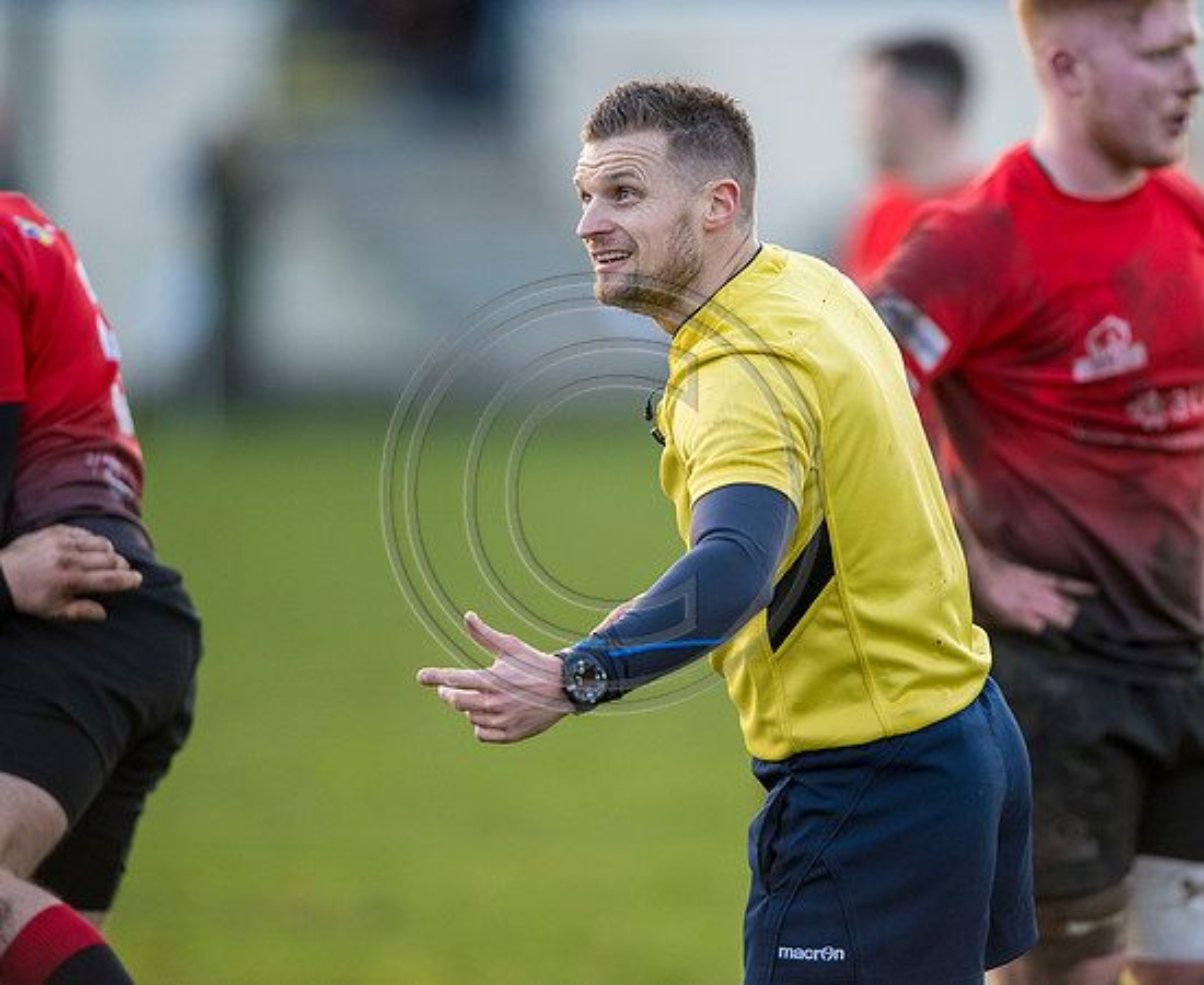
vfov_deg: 3.2
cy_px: 459
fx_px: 17547
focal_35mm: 488
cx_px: 790
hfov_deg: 3.9
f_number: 3.5
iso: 2000
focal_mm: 400
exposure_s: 1/2500
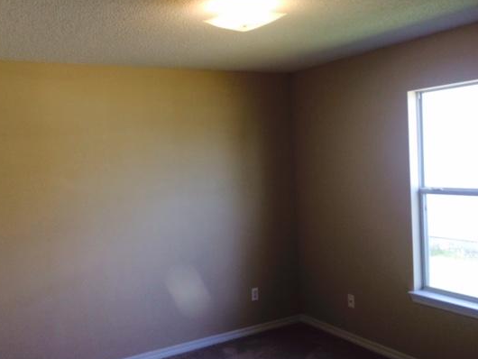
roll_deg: +3.0
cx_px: 204
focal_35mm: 35
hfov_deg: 52.4
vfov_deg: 40.7
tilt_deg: -3.9
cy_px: 179
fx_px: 484
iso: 50
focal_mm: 4.15
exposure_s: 1/60
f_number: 2.2
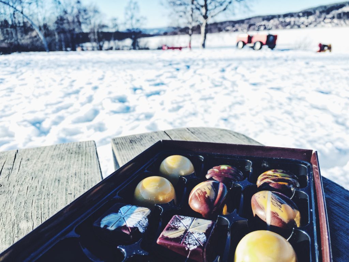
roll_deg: +3.8
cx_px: 174
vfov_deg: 48.2
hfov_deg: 61.7
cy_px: 131
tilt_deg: -16.4
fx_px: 292
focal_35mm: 29
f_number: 2.2
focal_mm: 4.15
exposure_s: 1/706
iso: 32
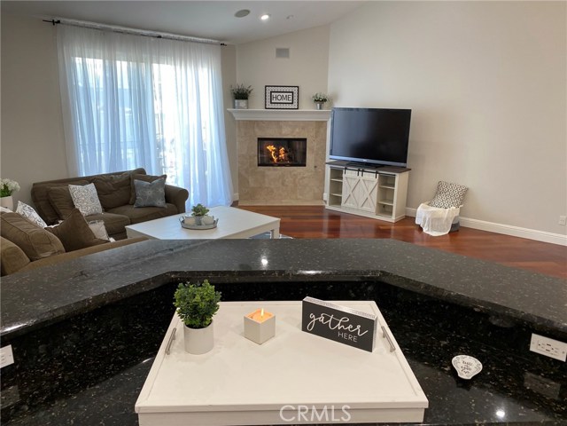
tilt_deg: -15.2
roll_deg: -0.4
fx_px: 426
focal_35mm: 26
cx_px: 284
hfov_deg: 67.3
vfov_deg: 53.1
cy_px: 213
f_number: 1.8
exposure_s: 1/120
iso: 80
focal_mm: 4.25
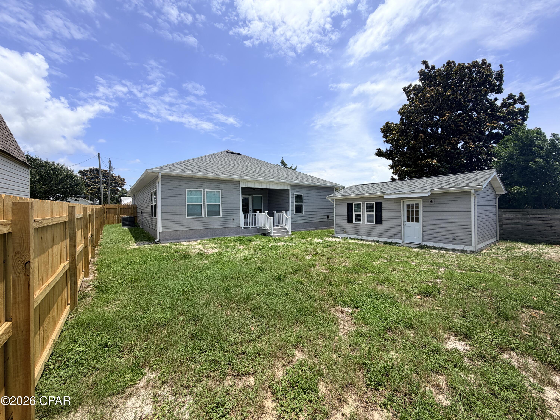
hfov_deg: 102.1
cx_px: 280
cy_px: 210
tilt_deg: +0.0
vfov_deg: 85.7
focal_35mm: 14
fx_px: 226
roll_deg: -0.1
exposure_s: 1/1050
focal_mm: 2.22
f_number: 2.2
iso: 20
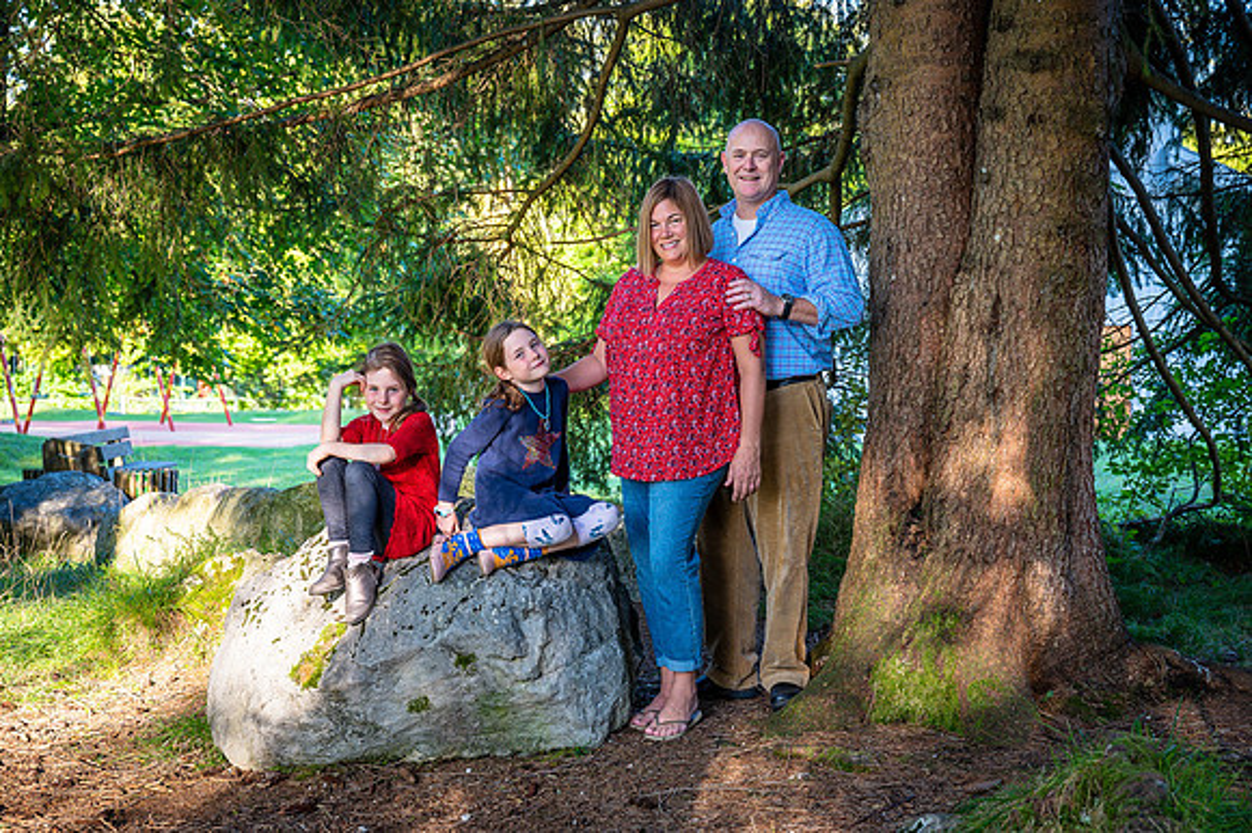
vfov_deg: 24.1
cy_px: 431
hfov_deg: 35.5
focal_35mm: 56
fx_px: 1954
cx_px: 638
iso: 200
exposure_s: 1/100
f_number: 5
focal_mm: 54
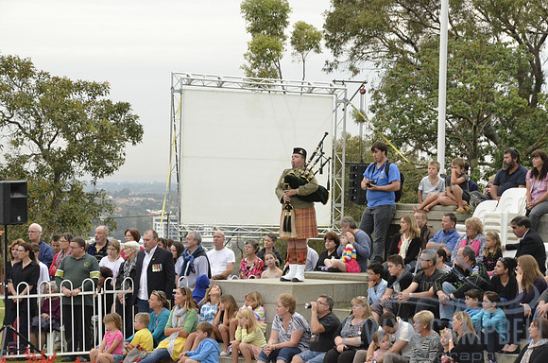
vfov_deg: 9.9
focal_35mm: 138
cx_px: 274
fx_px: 2096
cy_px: 182
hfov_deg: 14.9
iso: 4000
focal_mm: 92
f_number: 11
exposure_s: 1/125
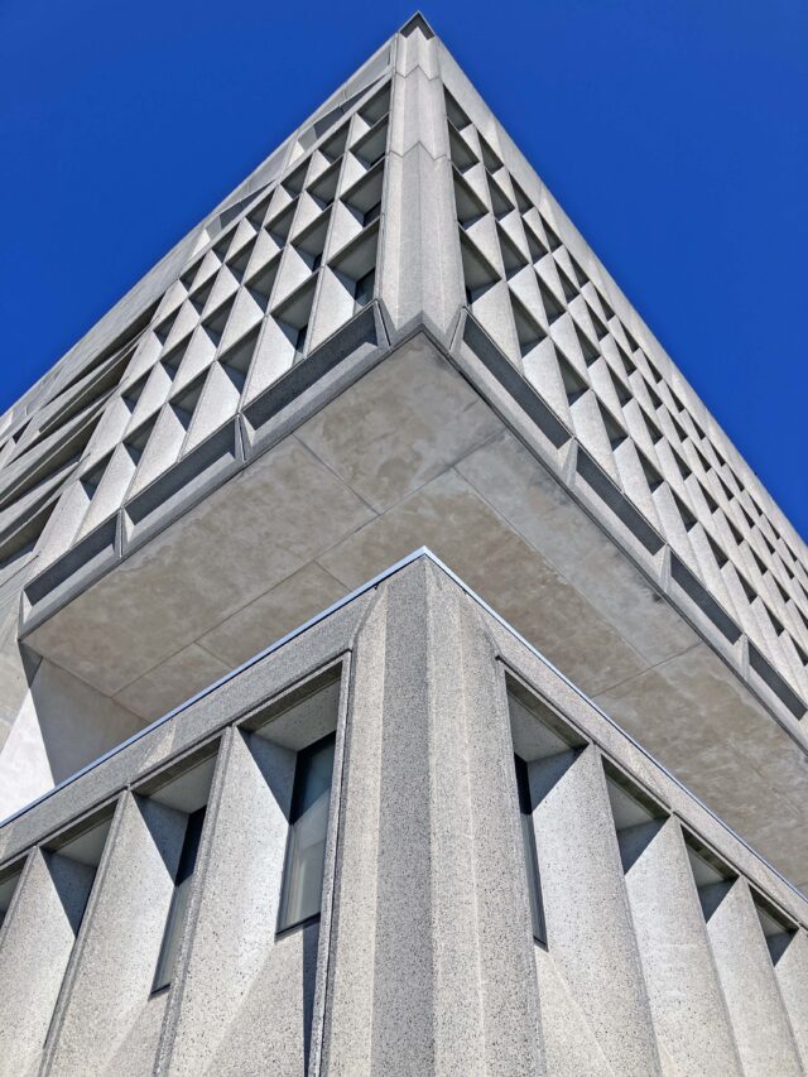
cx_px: 404
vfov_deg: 63.4
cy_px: 538
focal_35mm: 28
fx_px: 871
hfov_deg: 49.8
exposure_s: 1/3247
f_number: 1.8
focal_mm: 3.99
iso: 32
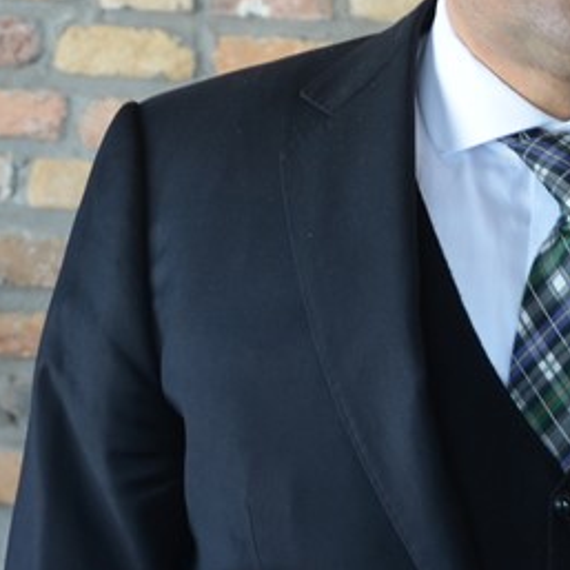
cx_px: 417
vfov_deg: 10.8
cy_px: -159
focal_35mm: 158
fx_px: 2940
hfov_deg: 11.1
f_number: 4
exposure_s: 1/60
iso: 400
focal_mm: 29
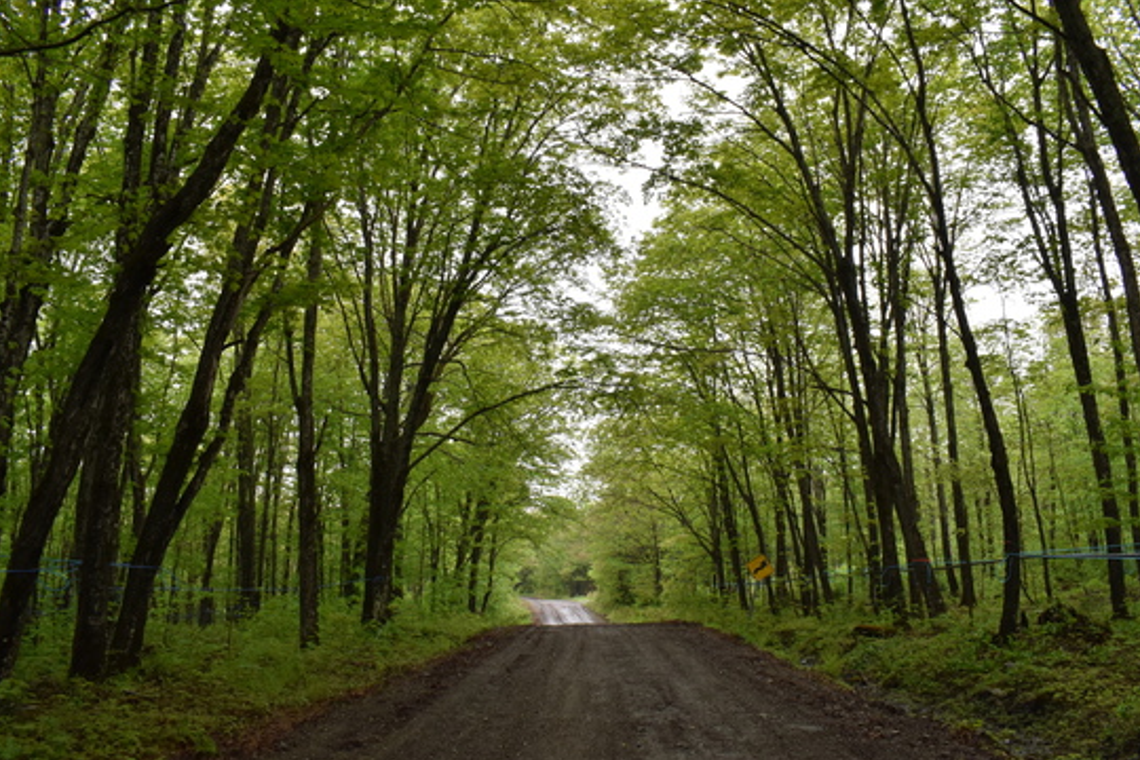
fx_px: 950
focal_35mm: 30
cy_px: 346
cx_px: 581
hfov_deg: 61.9
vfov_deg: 43.6
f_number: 14
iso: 360
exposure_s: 1/30
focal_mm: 18
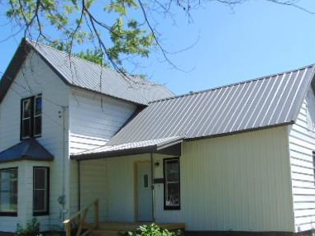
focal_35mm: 42
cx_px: 151
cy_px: 151
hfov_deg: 44.8
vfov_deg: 34.1
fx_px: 382
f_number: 3
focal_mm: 4.5
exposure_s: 1/1000
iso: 80
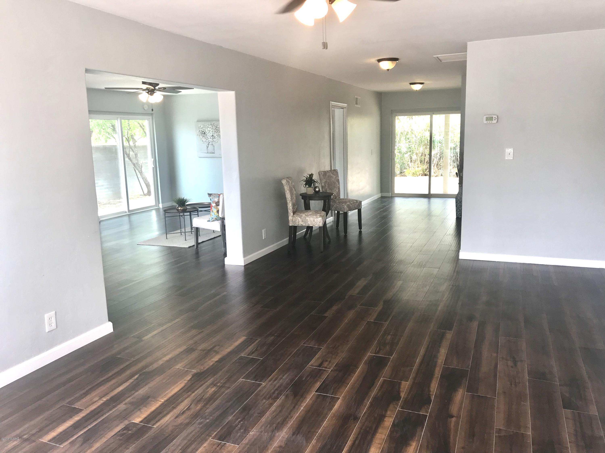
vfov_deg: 49.7
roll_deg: +2.1
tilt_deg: -9.4
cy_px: 226
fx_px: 489
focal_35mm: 28
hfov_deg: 63.4
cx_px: 302
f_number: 1.8
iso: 25
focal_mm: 3.99
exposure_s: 1/120
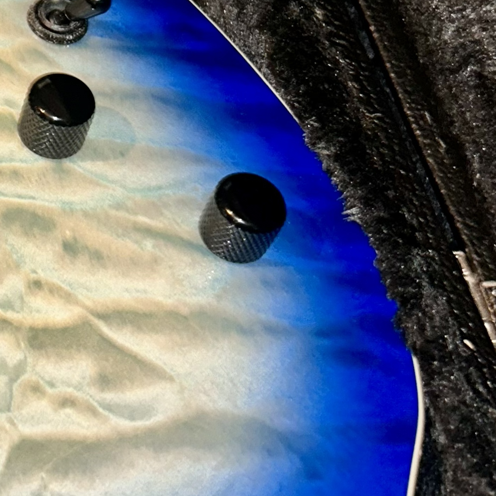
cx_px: -251
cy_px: -34
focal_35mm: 93
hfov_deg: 16.9
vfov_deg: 18.1
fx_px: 1508
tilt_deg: -47.5
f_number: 1.5
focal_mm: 5.7
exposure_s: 1/6
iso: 40
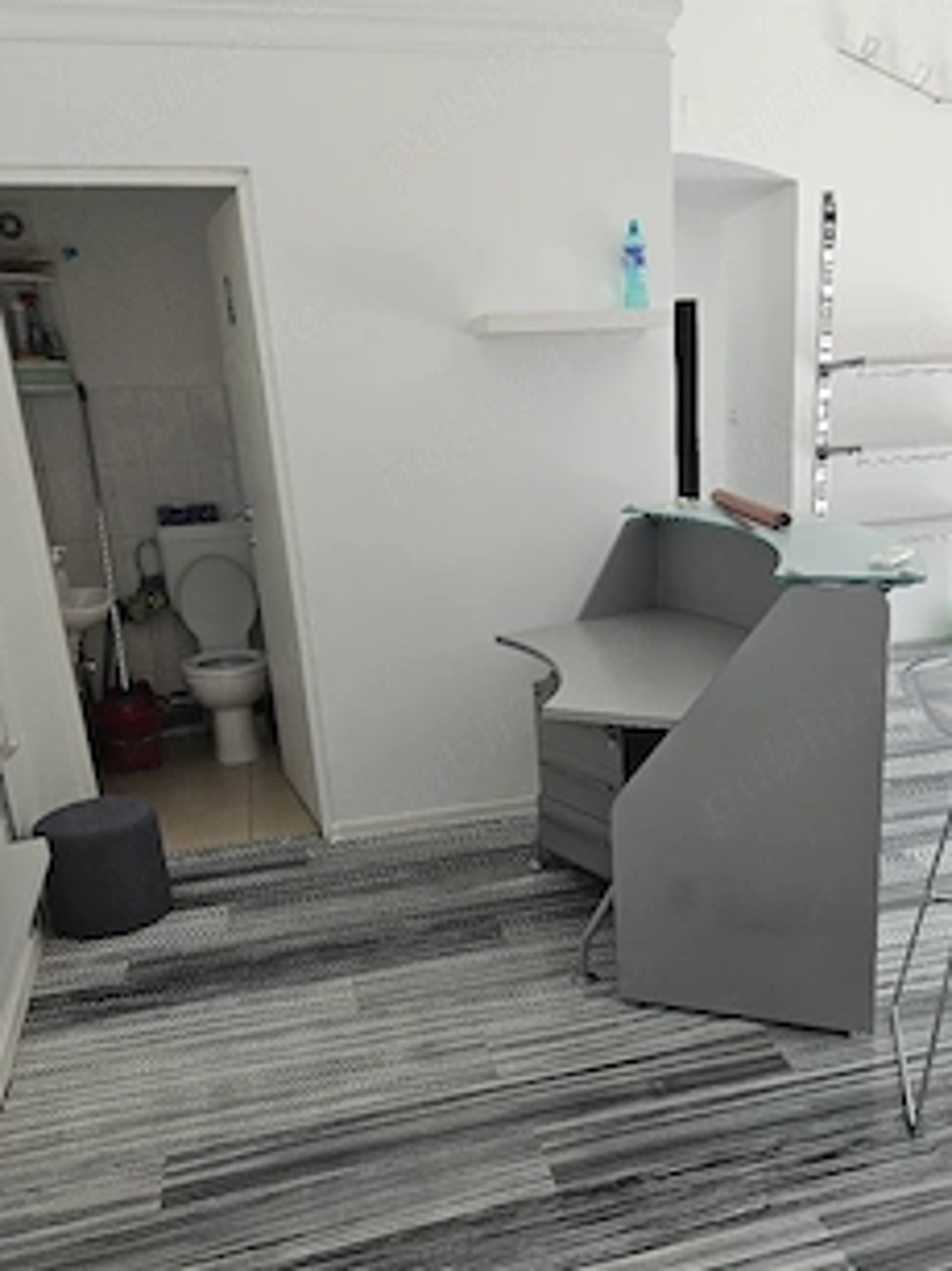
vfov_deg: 59.4
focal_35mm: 30
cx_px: 592
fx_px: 1101
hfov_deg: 46.4
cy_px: 774
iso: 80
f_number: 1.8
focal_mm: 5.4
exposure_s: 1/192
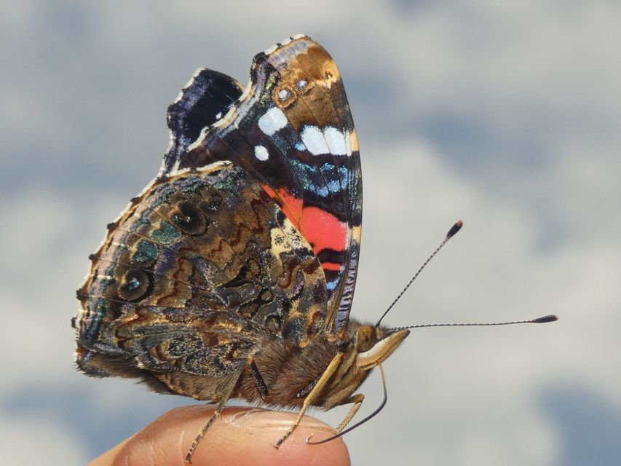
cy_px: 233
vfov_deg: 18.7
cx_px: 310
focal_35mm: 79
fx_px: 1417
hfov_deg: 24.7
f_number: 4.5
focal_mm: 14.1
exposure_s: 1/400
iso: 80
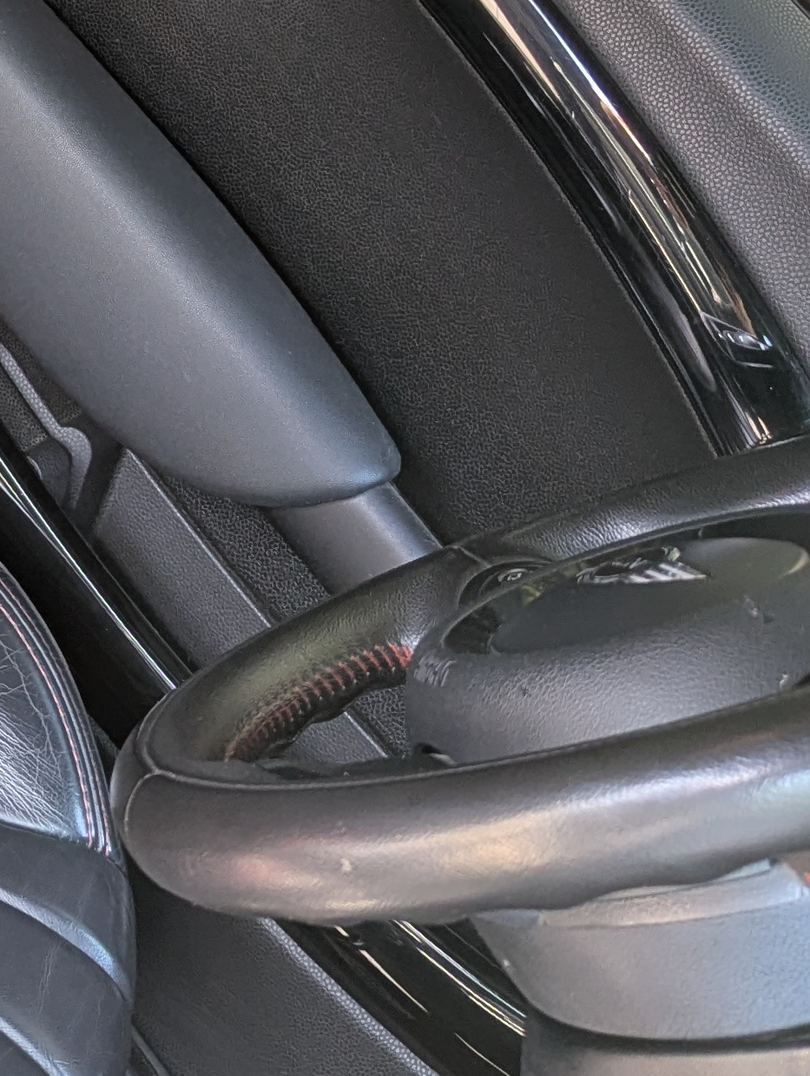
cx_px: -106
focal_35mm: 79
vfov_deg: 23.4
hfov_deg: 18.0
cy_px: -62
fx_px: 2458
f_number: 1.85
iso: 66
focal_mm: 6.81
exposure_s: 1/53.6
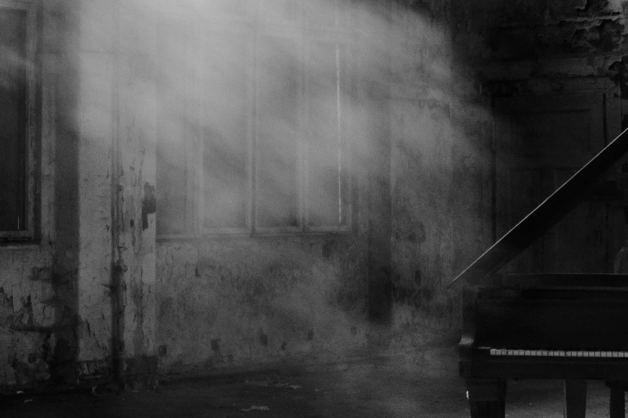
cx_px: 337
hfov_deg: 29.6
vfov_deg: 20.0
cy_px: 178
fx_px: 1186
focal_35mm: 68
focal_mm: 26
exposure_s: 1
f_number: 14
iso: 500
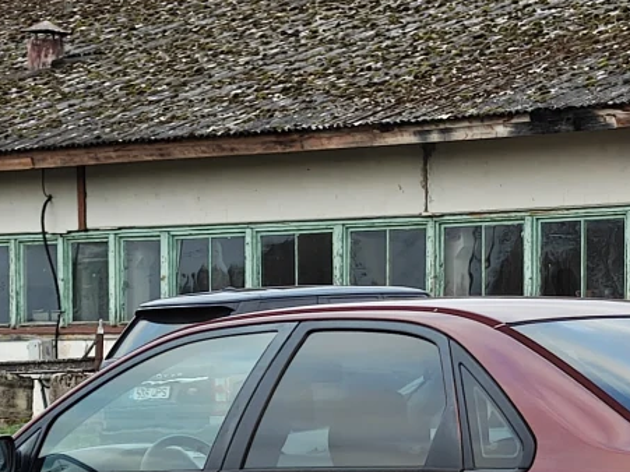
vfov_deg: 6.9
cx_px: 501
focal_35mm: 213
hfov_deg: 9.3
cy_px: 546
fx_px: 3875
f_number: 1.68
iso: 89
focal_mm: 6.57
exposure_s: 1/428
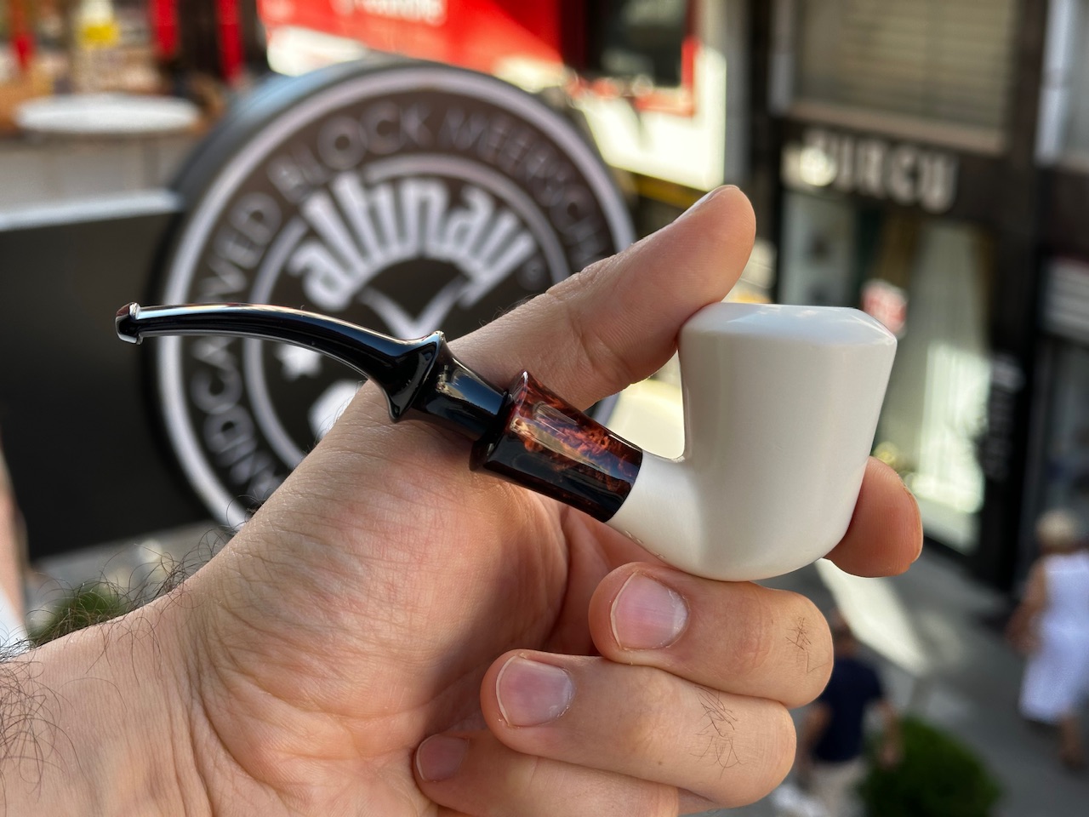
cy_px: 408
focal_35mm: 48
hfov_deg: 39.7
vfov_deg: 30.3
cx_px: 544
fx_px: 1510
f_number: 1.78
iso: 64
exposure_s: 1/421
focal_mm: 6.86
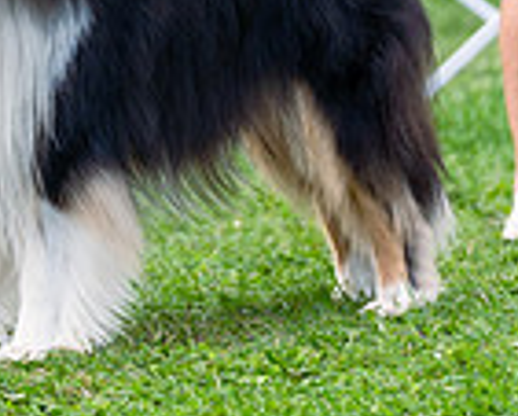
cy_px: -254
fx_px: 9512
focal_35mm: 620
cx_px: -94
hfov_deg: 3.1
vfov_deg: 2.5
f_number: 2.8
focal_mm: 138
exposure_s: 1/1000
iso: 100
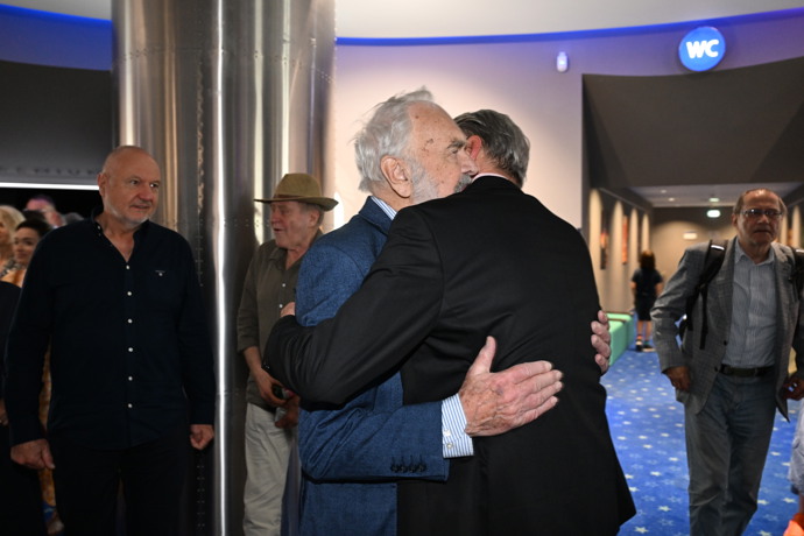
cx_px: 402
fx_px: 659
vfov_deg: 44.3
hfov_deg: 62.8
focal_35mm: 30
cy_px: 268
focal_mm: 29.5
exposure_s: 1/50
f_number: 4
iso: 3200
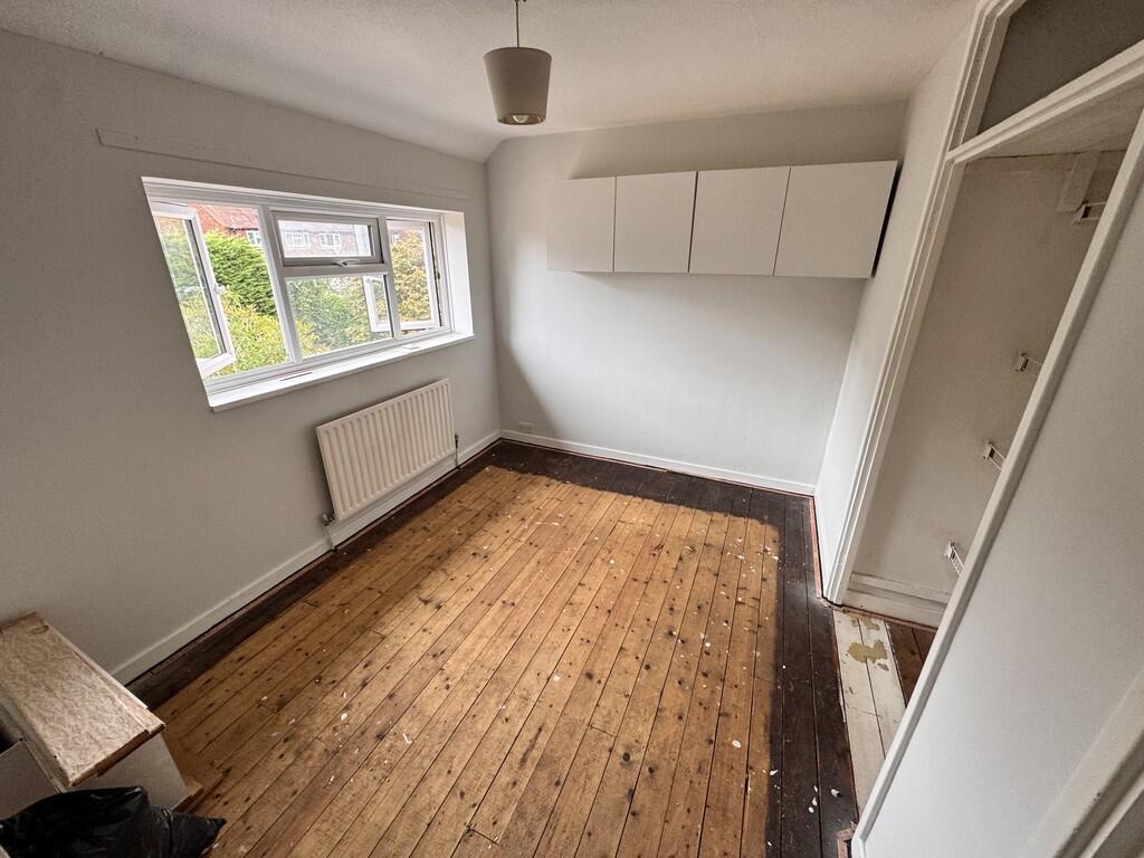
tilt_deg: -18.2
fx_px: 463
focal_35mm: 14
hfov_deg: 102.1
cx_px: 572
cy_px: 429
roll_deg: -1.7
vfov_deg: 85.7
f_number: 2.2
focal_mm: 2.22
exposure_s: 1/99
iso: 125
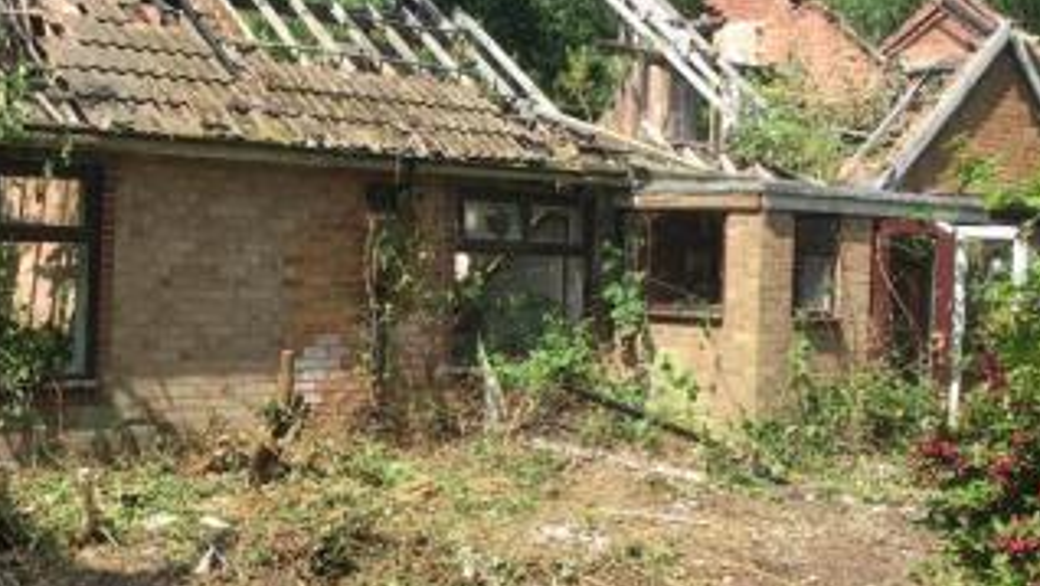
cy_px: 280
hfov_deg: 35.4
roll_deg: -1.2
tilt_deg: -1.0
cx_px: 289
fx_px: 1600
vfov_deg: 20.7
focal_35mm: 58
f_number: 2.2
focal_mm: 4.15
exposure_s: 1/801
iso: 25
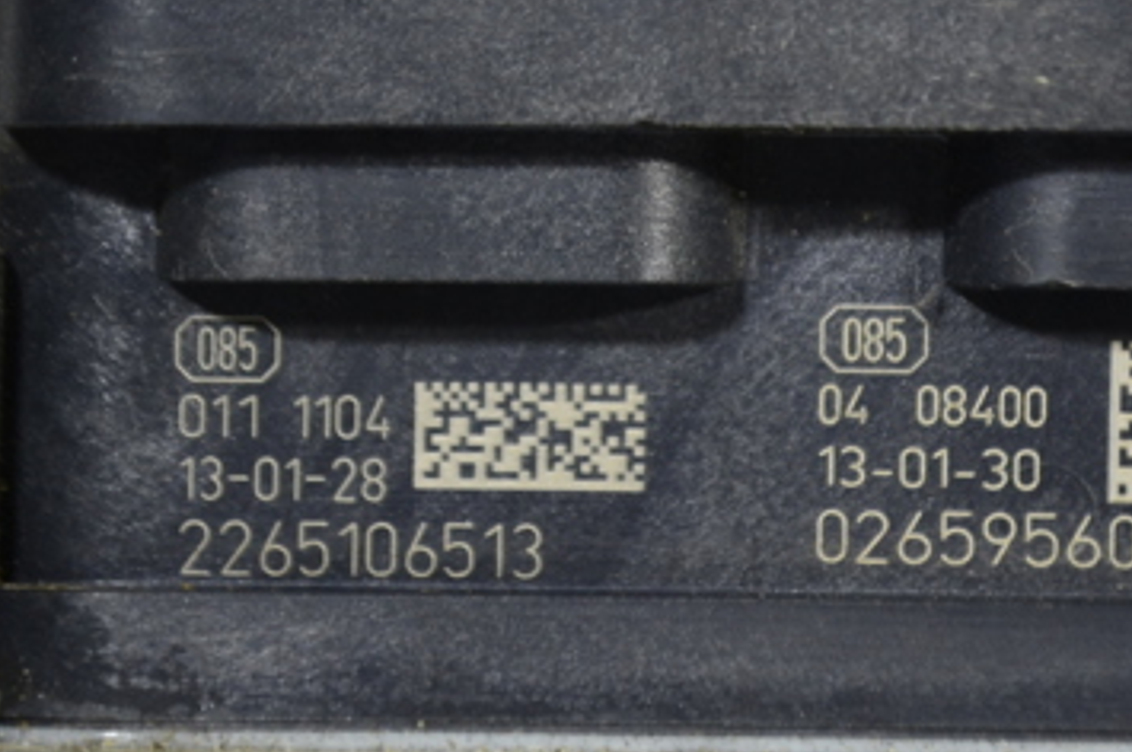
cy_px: 303
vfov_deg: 9.2
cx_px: 730
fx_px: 4678
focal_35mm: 149
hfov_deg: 13.8
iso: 800
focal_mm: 55
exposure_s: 1/125
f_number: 5.6
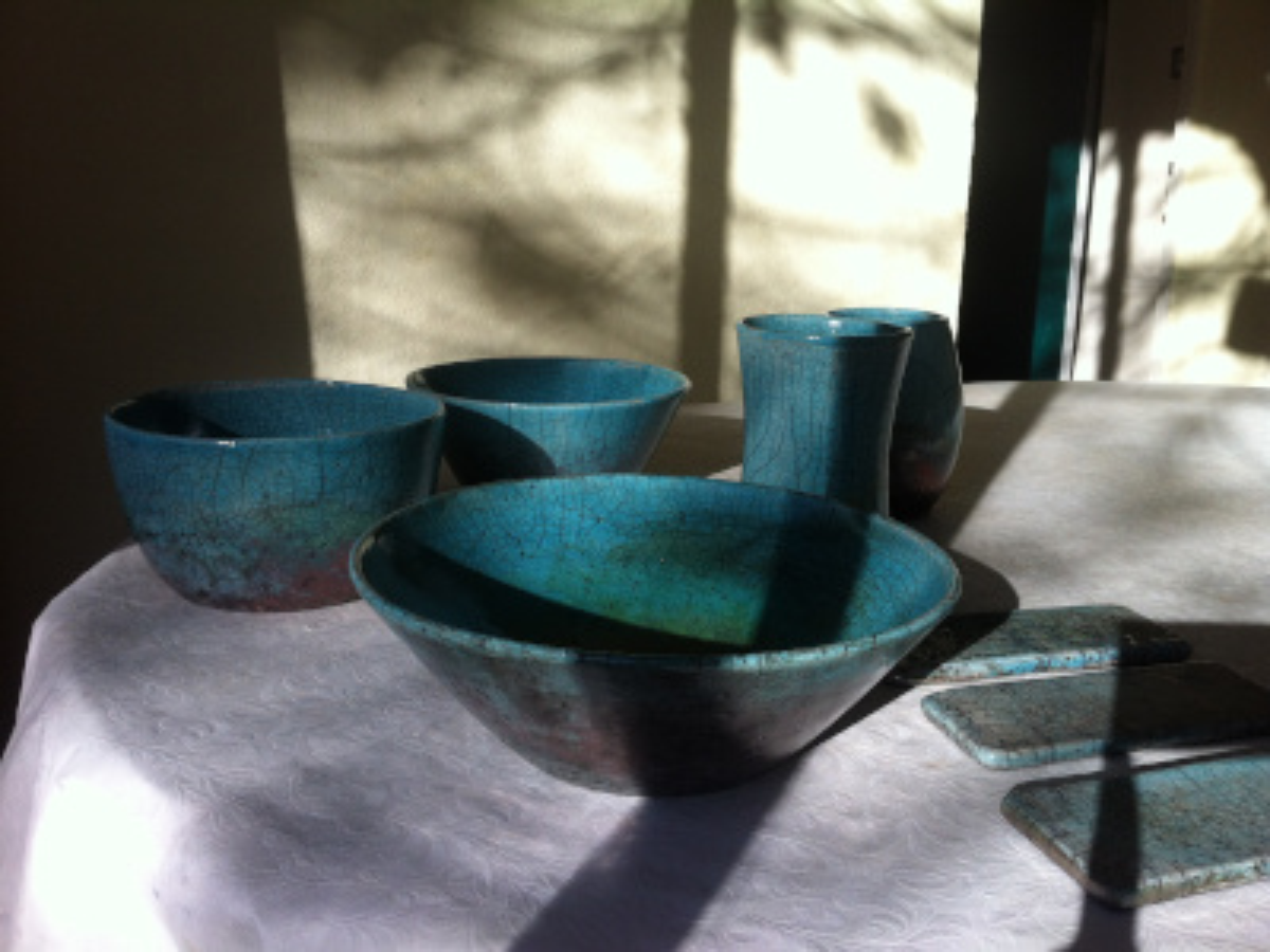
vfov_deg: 40.7
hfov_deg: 52.6
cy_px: 476
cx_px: 635
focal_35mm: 35
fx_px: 1284
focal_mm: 3.85
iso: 80
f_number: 2.8
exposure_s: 1/656
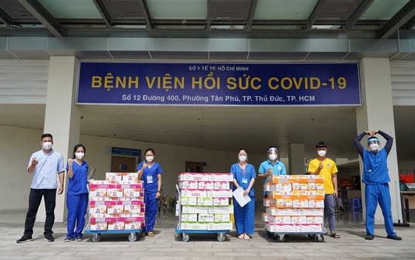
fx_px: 339
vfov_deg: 41.9
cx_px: 209
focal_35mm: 30
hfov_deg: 62.9
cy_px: 133
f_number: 4
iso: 160
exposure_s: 1/1250
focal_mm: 29
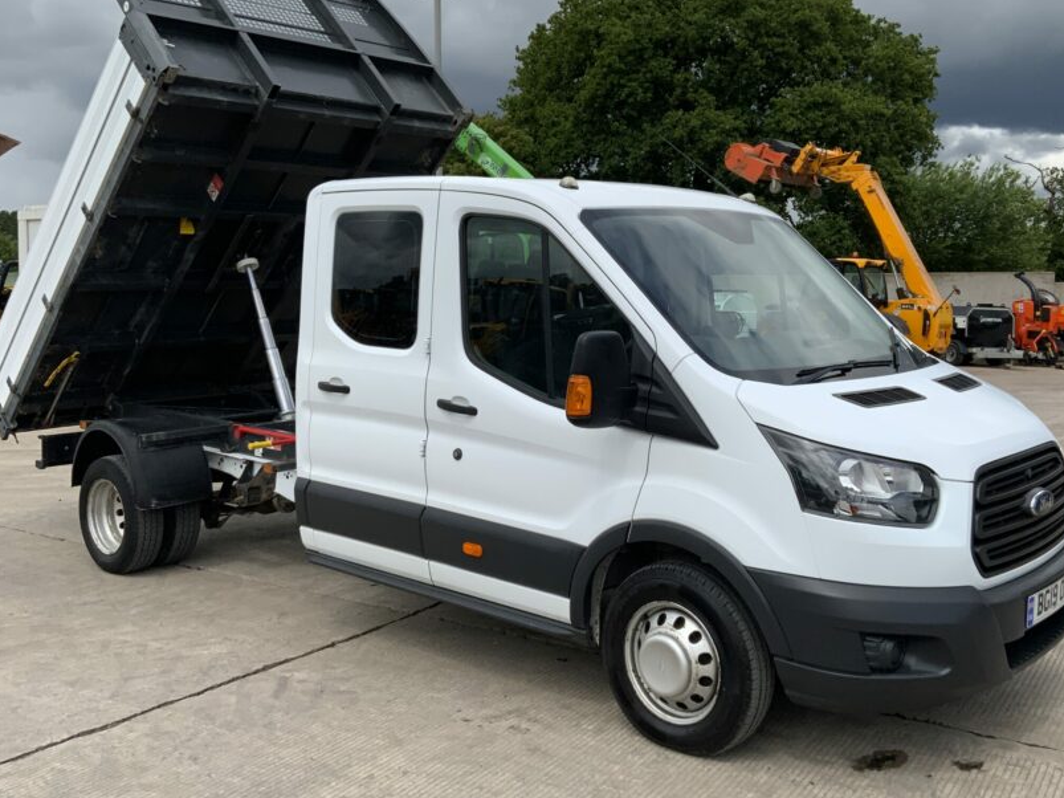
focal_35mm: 37
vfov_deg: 38.5
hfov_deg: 50.0
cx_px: 610
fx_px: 1137
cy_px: 331
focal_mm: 3
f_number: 1.8
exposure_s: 1/2320
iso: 16
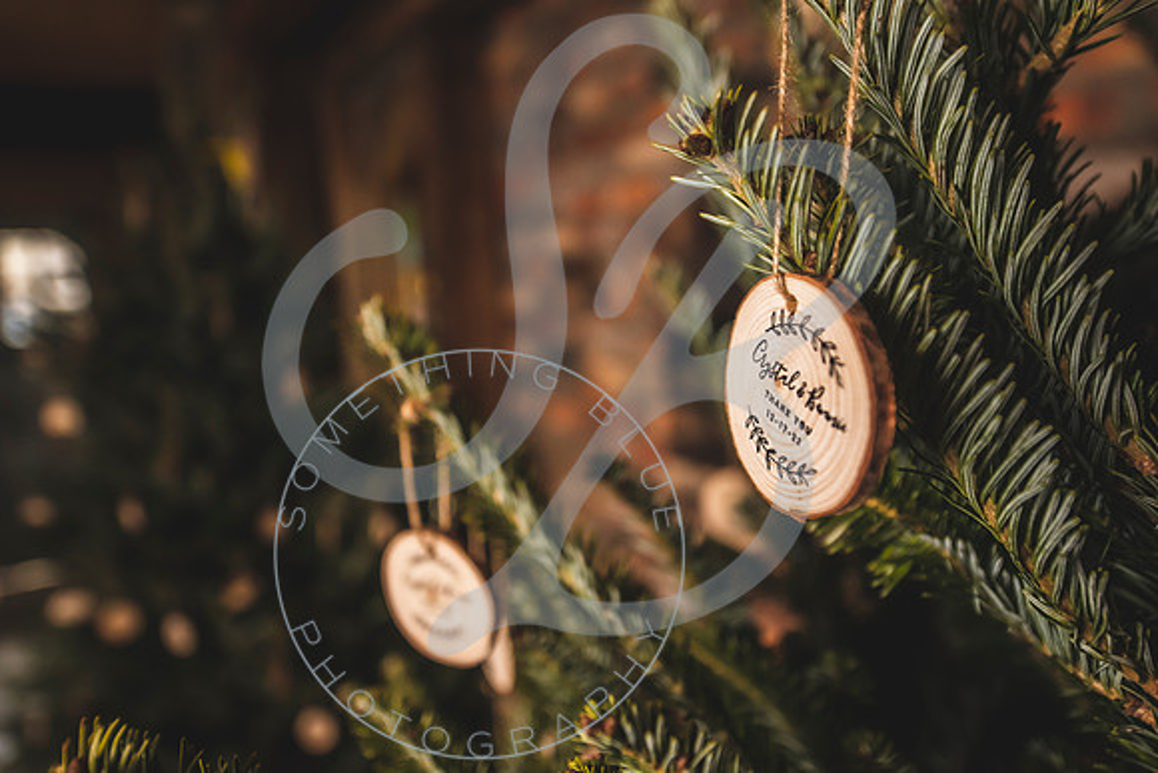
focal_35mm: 25
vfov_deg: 51.1
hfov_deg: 71.2
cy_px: 404
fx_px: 808
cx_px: 552
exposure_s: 1/320
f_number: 2.8
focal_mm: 24
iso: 400
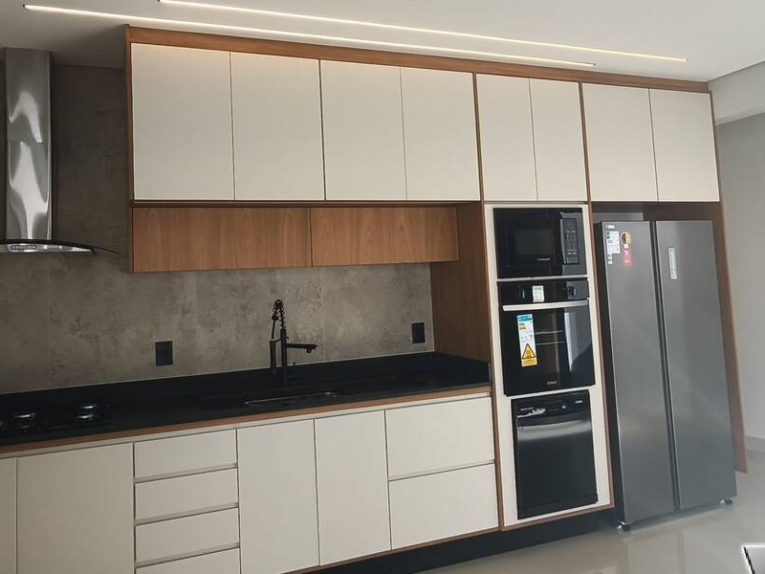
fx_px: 597
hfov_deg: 65.3
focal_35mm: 27
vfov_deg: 51.1
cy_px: 232
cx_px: 364
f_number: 2.2
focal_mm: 1.67
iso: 50
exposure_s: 1/240
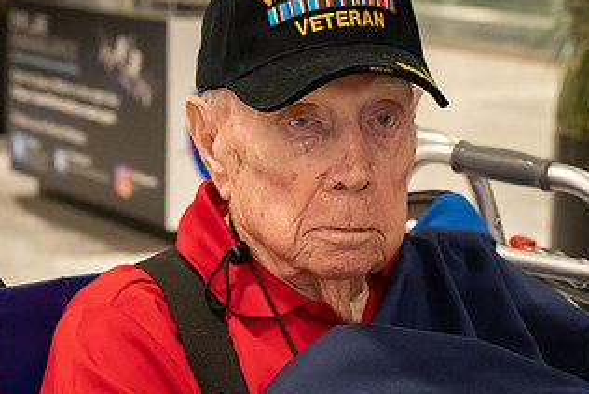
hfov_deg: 20.6
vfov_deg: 13.8
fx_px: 1620
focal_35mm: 99
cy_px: 248
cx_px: 317
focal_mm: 54
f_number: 5.6
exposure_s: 1/160
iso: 10000
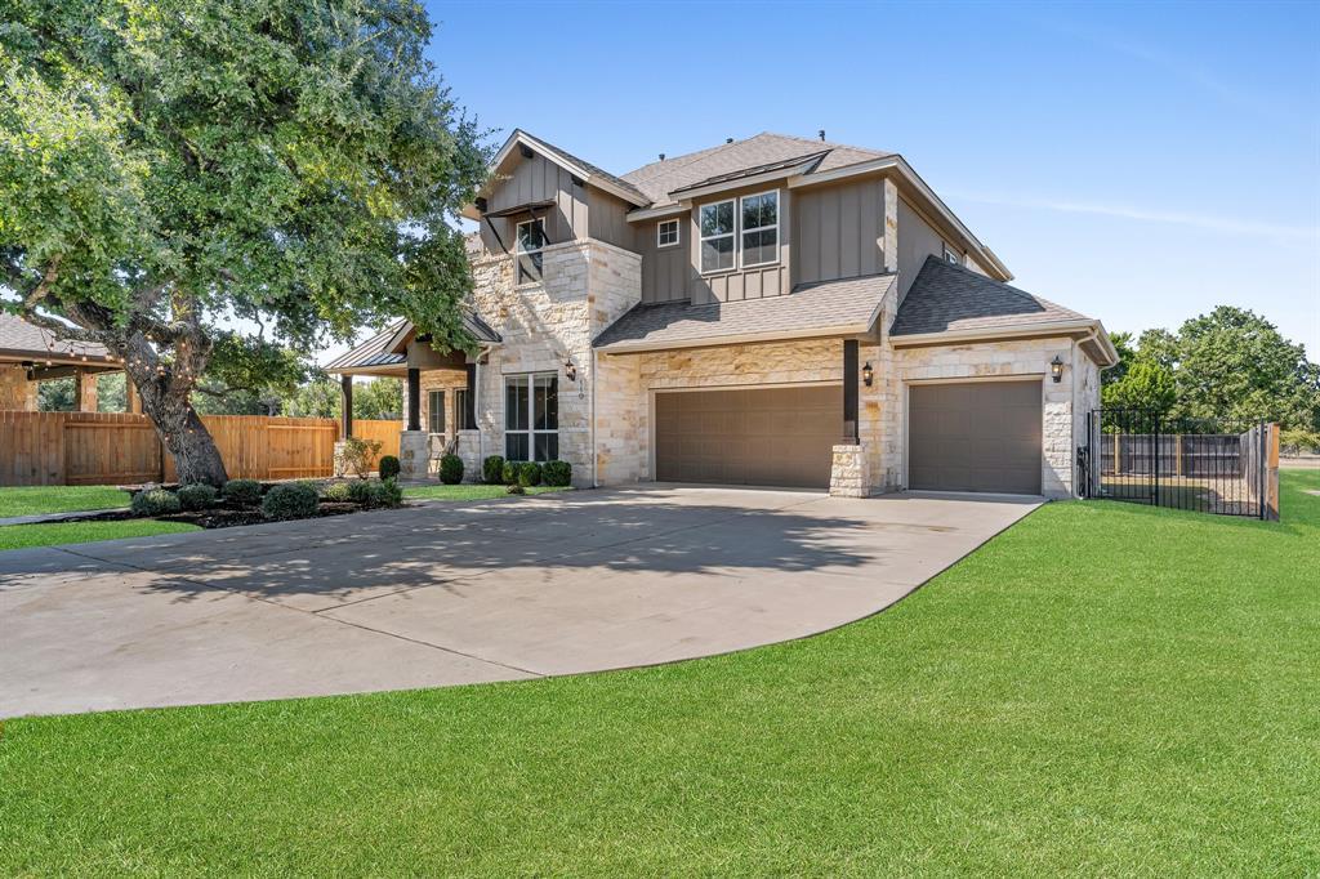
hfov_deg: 85.4
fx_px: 715
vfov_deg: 63.2
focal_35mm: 20
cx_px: 660
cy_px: 440
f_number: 8
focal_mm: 19.5
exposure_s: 1/1000
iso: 400
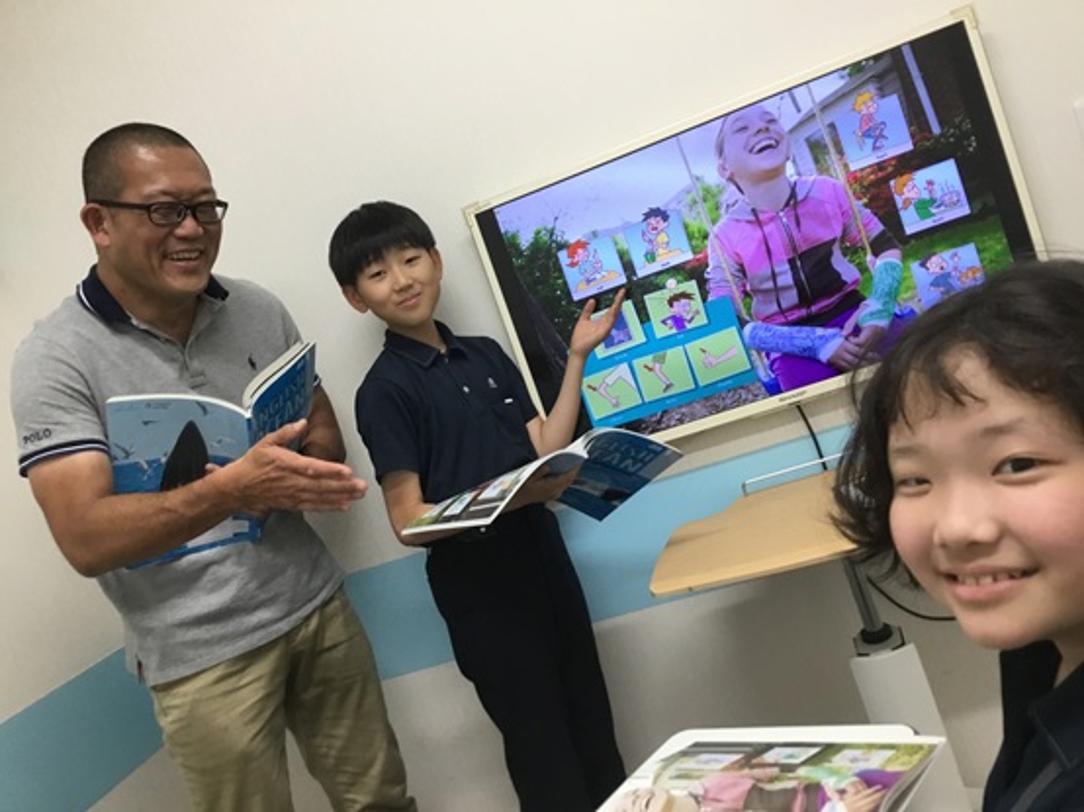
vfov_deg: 45.4
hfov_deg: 58.4
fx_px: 970
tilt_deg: -2.0
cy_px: 406
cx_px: 542
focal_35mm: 31
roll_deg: +18.9
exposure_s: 1/30
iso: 50
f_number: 2.4
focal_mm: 3.3
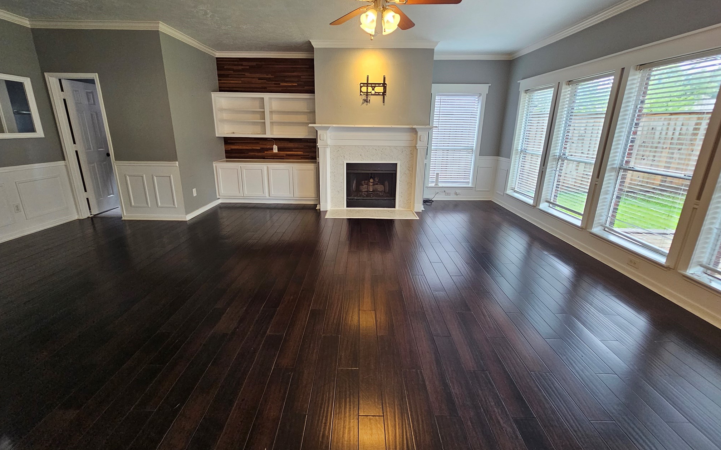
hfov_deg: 105.3
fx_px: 275
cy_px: 206
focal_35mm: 14
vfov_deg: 78.5
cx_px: 357
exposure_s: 1/60
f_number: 2.2
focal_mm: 2.2
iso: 250
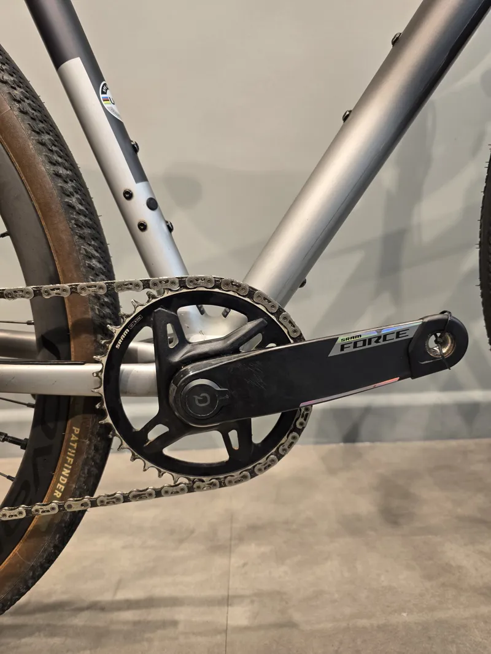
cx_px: 246
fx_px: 435
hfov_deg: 58.9
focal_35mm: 23
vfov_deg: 73.9
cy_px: 327
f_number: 1.7
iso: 125
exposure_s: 1/50
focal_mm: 6.3
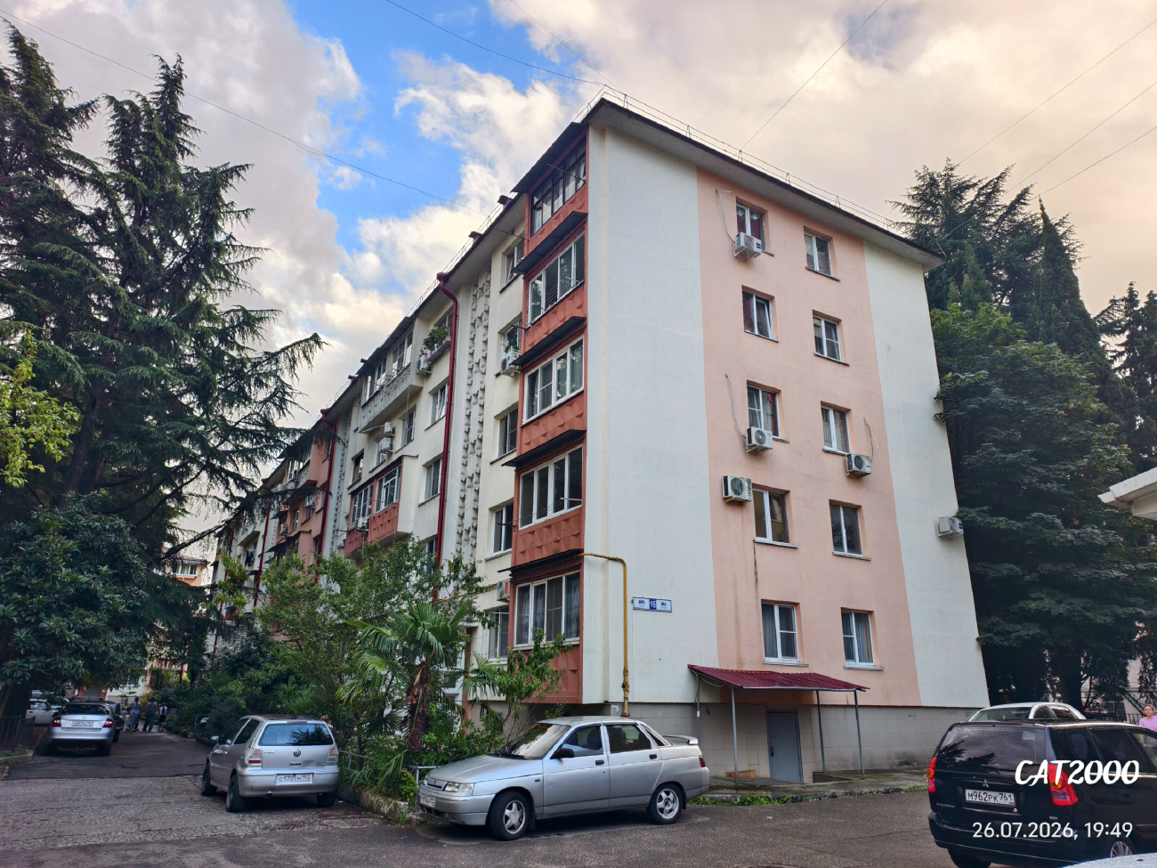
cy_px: 434
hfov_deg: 73.9
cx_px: 578
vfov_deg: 58.9
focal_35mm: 23
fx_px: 769
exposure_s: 1/251
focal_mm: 6.54
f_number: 1.57
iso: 71
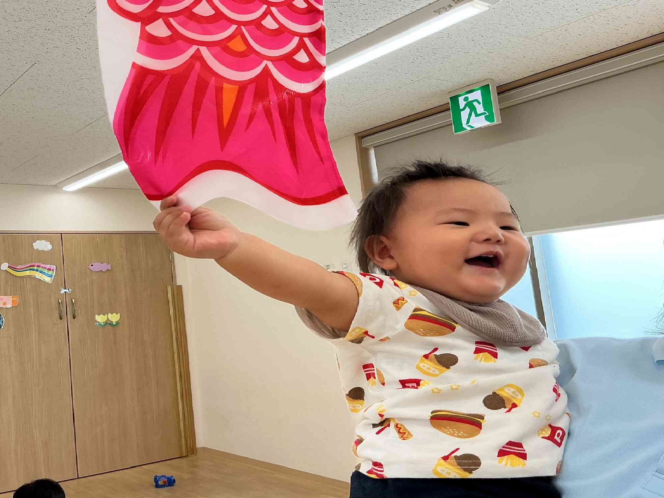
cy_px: 249
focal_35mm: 29
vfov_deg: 48.2
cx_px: 332
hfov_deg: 61.7
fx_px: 556
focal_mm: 3
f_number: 1.8
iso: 25
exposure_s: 1/165
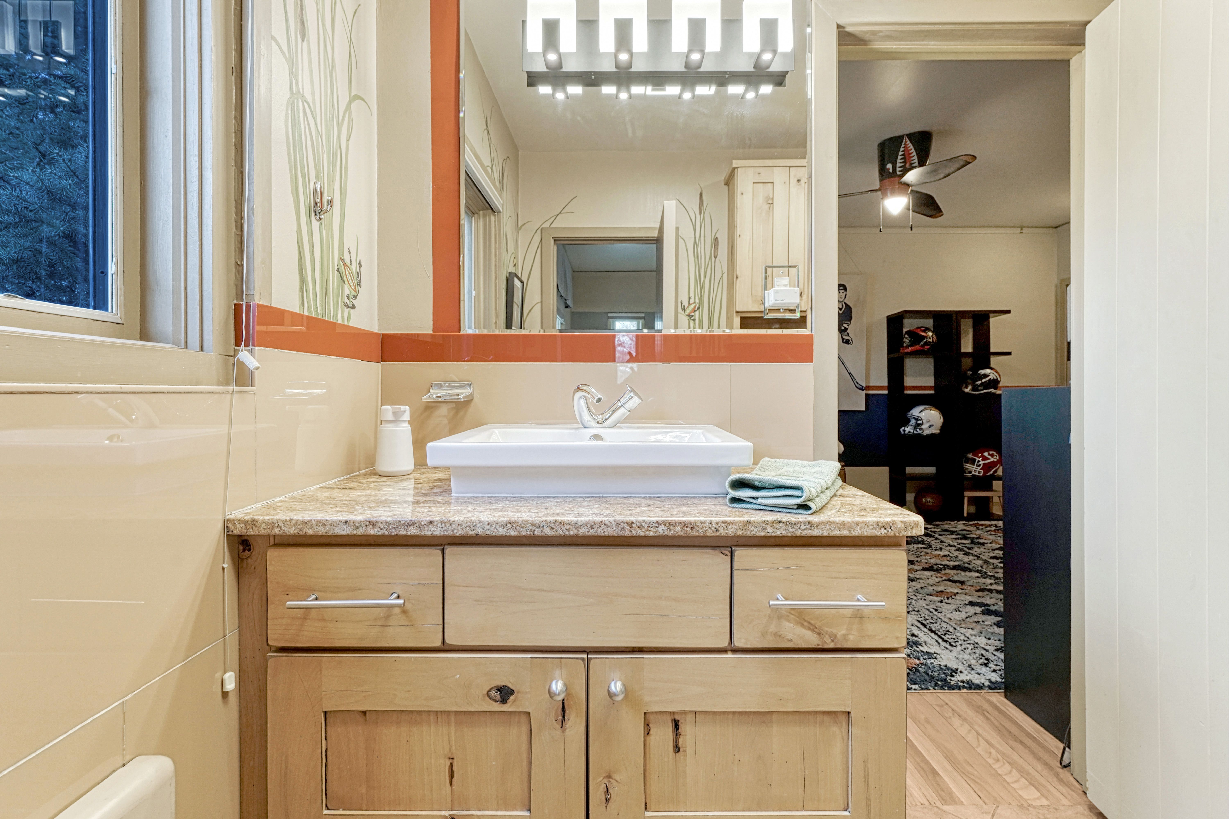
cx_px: 614
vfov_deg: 73.1
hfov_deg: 96.0
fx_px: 553
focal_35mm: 16
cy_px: 410
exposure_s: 1/6
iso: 800
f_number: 8
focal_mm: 16.2
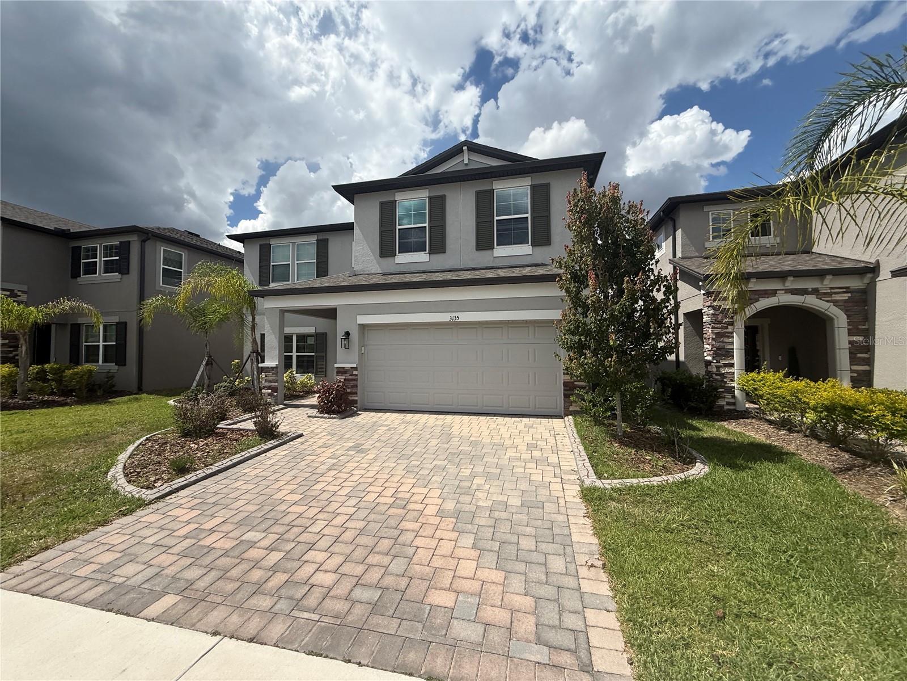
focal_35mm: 14
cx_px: 454
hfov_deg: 102.1
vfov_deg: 85.7
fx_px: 367
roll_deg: +1.6
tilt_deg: +3.9
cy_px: 340
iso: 50
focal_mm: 2.22
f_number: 2.2
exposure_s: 1/2976
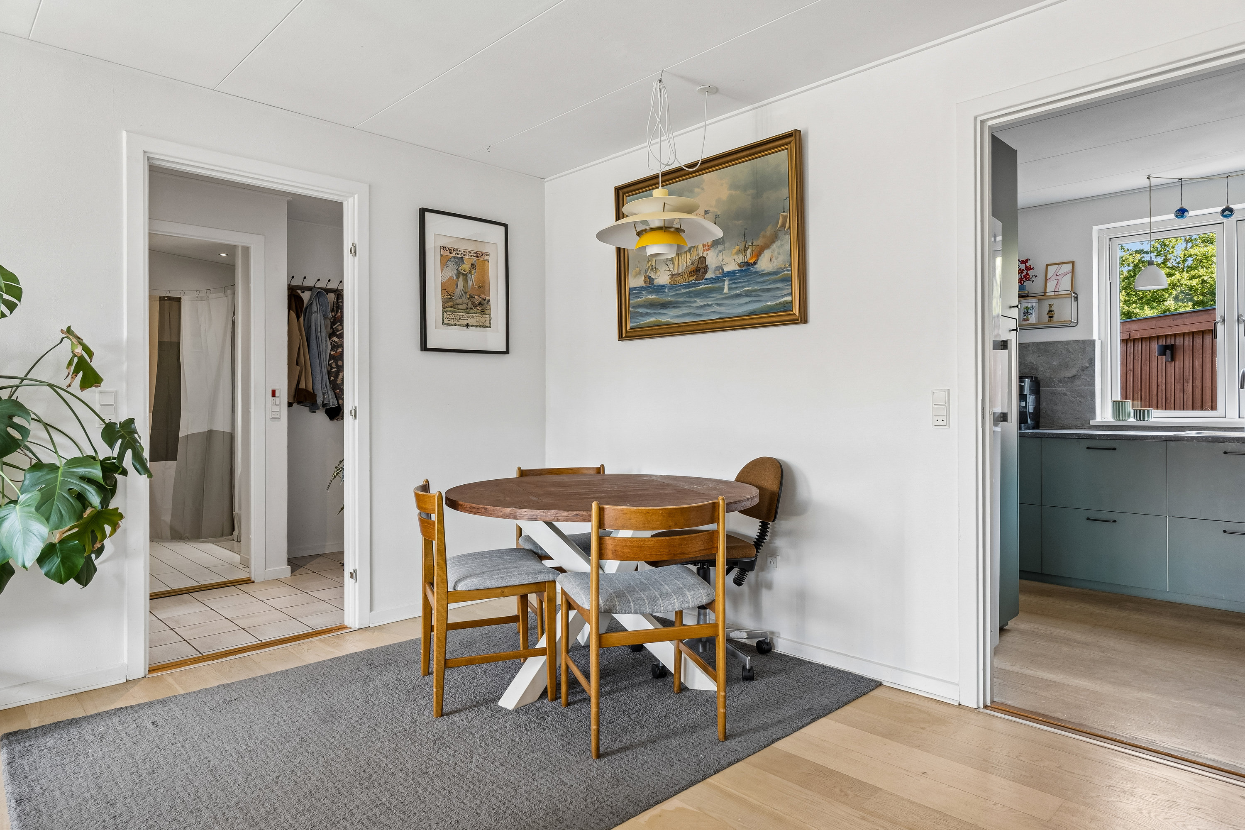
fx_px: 778
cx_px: 622
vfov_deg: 56.1
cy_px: 415
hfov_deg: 77.3
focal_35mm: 22
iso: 200
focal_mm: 15
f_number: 8
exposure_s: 1/8
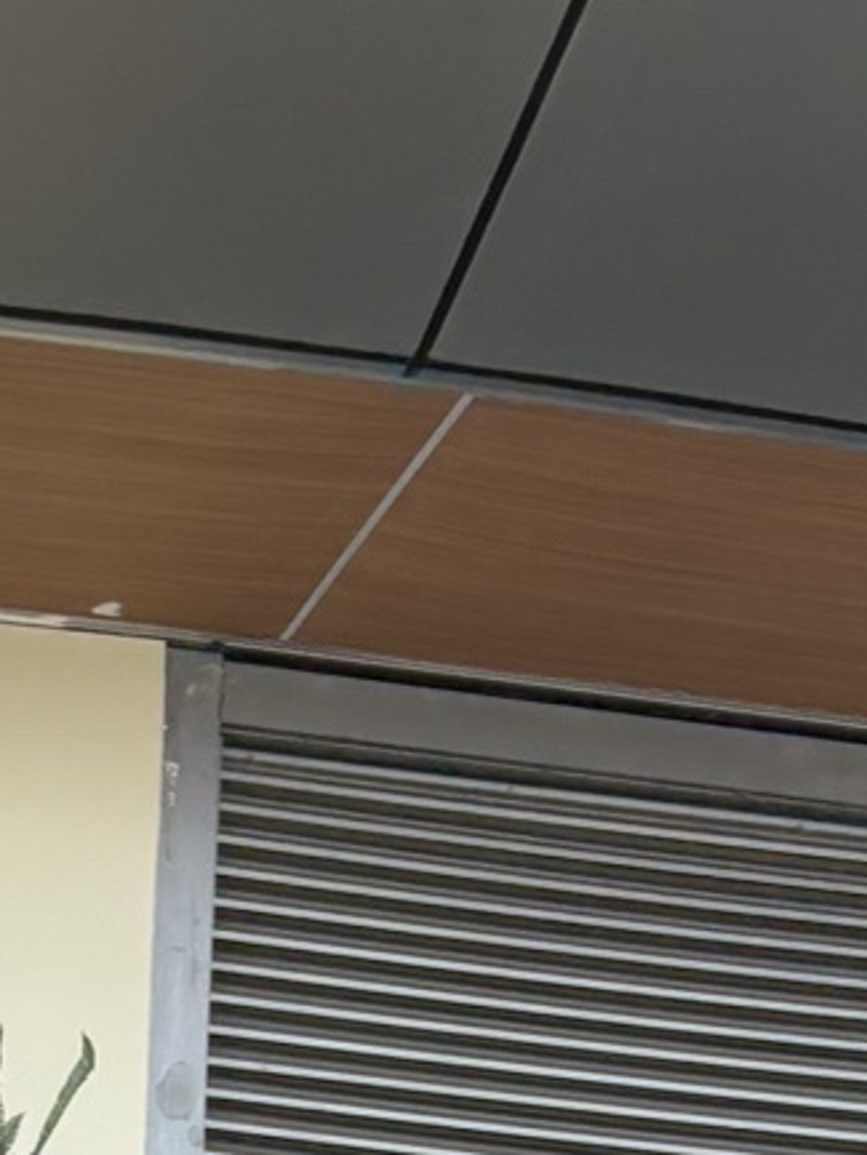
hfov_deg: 11.7
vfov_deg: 13.1
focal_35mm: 120
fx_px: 4005
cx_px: -528
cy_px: 2601
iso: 50
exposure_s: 1/1799
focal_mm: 5.96
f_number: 1.6
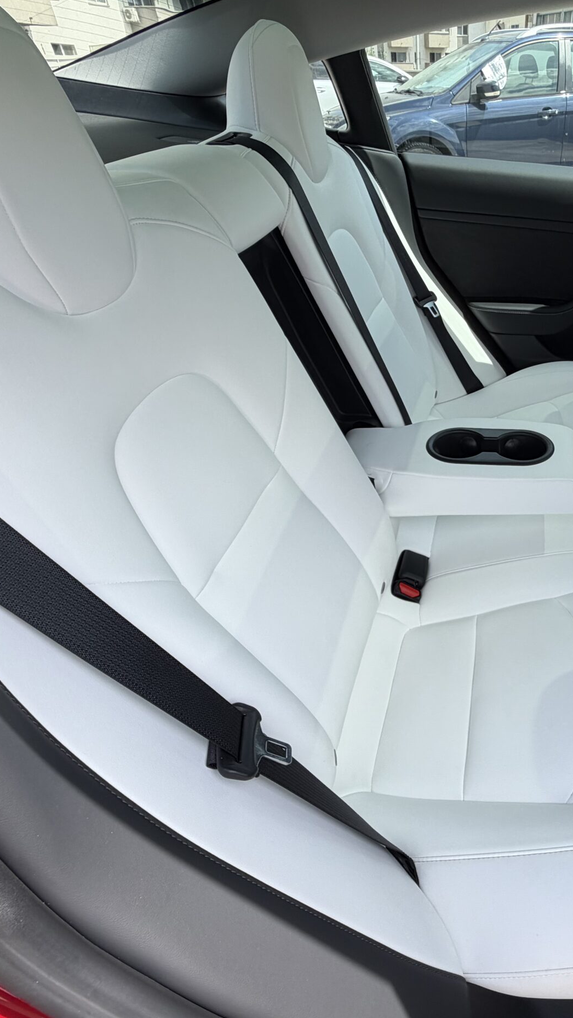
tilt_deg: -38.2
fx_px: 567
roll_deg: -0.1
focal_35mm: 21
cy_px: 510
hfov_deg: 50.1
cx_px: 467
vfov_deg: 83.8
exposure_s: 1/540
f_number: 2.2
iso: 40
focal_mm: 2.22
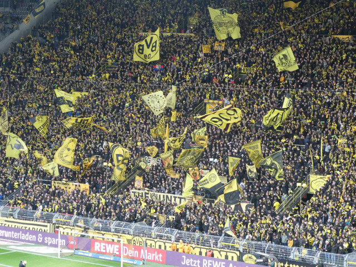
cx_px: 178
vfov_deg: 12.9
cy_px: 134
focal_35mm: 115
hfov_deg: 17.1
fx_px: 1183
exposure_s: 1/80
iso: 400
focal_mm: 20.6
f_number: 5.1
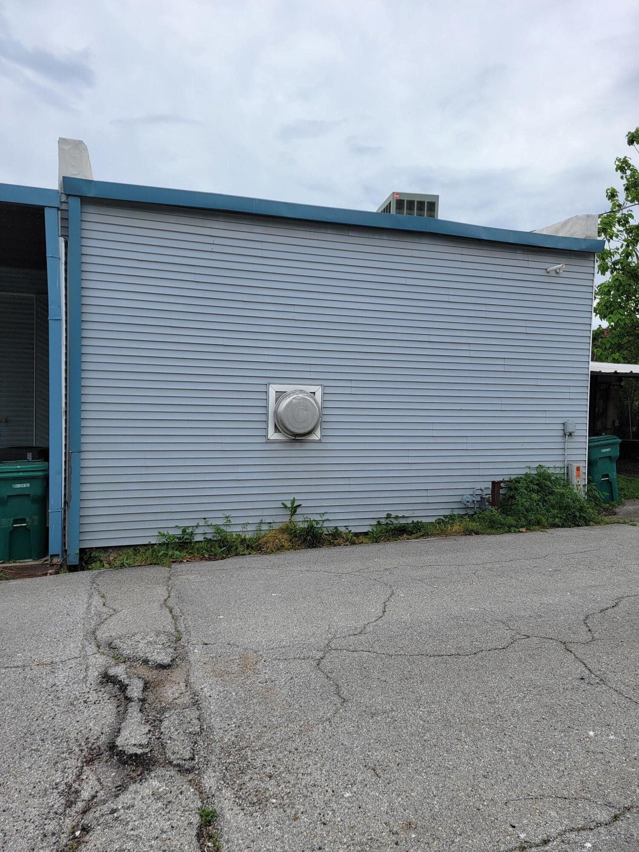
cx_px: 320
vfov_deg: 71.6
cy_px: 426
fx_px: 591
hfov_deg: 56.8
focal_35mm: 24
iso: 16
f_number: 1.8
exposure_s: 1/715
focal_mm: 6.7
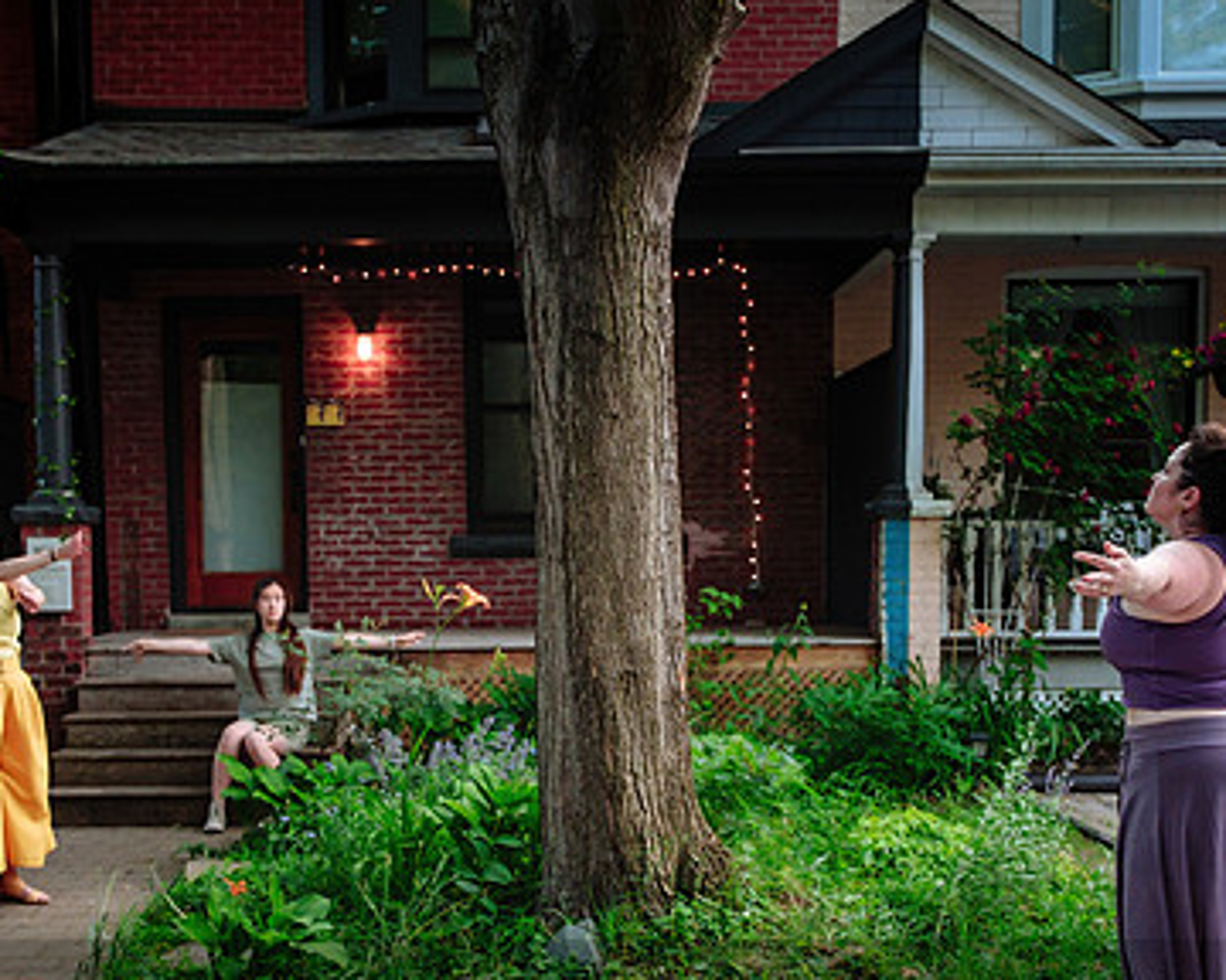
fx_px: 1669
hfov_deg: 40.2
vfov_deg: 32.3
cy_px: 691
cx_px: 490
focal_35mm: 46
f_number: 1.8
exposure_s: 1/500
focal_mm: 17
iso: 500
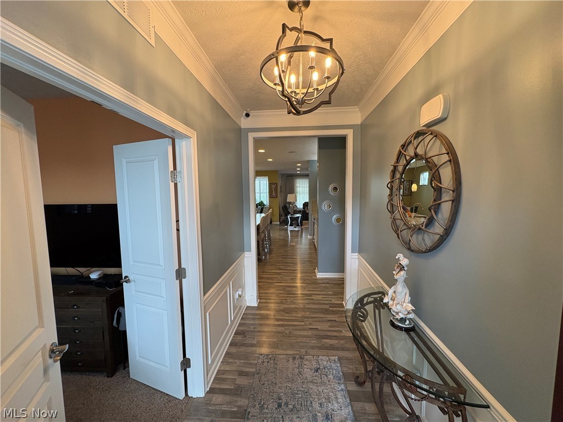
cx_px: 282
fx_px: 228
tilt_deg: -4.8
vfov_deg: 85.7
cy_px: 211
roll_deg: +0.5
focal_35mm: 14
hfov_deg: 102.1
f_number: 2.2
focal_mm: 2.22
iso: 250
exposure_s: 1/120
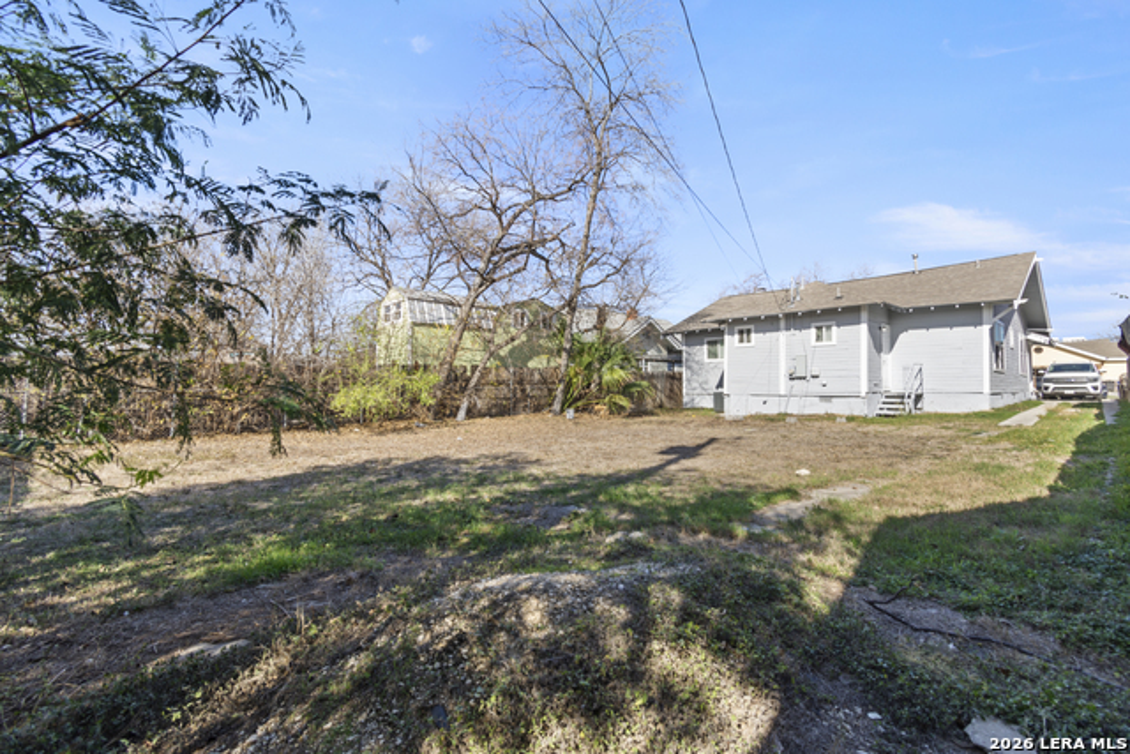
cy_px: 377
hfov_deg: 100.4
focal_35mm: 15
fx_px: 471
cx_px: 565
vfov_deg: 77.4
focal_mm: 10
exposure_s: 1/50
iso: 100
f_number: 9
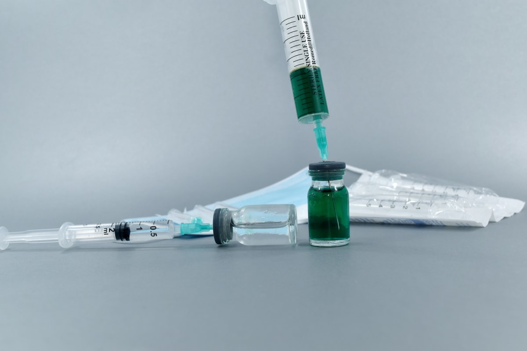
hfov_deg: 42.3
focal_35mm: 46
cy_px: 176
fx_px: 681
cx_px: 264
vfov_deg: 28.9
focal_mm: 31
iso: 100
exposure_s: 1/160
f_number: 9
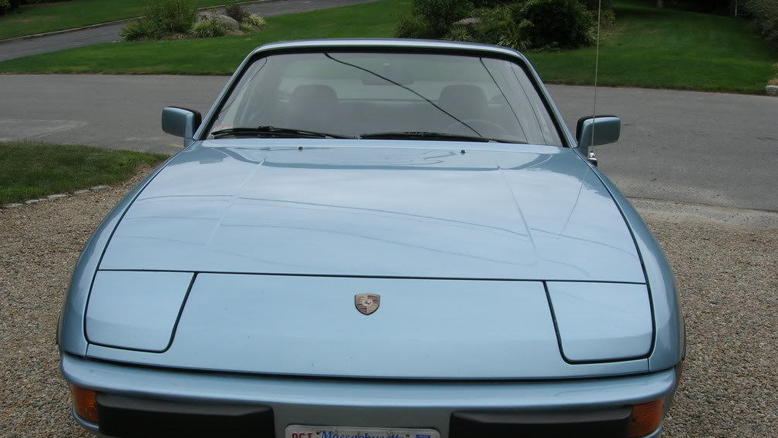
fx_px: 867
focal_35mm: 42
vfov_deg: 28.3
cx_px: 389
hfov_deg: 48.3
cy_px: 264
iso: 64
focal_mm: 7.8
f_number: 4.8
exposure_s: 1/294
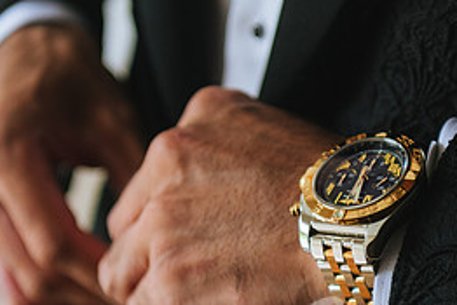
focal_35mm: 155
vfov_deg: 8.9
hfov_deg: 13.2
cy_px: 198
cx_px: 242
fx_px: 1969
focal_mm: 70
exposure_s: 1/200
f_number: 3.2
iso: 1000
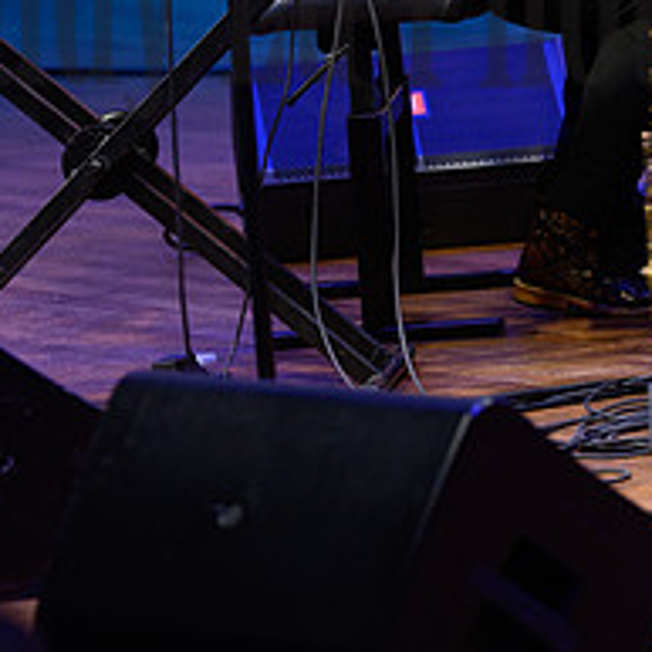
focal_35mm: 397
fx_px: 8460
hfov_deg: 4.4
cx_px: 338
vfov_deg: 4.4
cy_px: -3
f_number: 5.6
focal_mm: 200
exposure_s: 1/320
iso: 3200
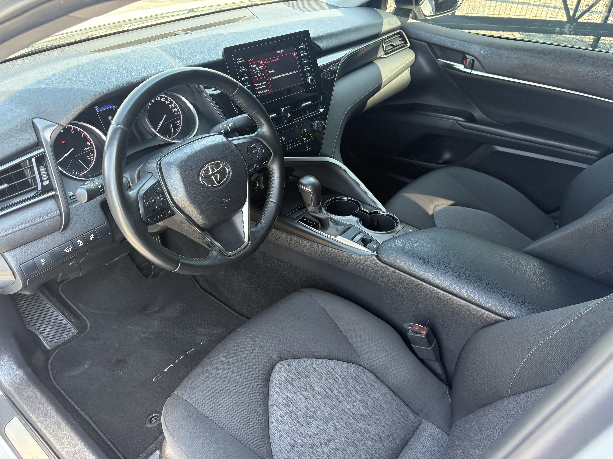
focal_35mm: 26
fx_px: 460
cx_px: 306
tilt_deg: -35.9
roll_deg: -0.5
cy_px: 230
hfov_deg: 67.3
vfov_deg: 53.1
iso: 125
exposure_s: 1/142
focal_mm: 5.96
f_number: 1.6
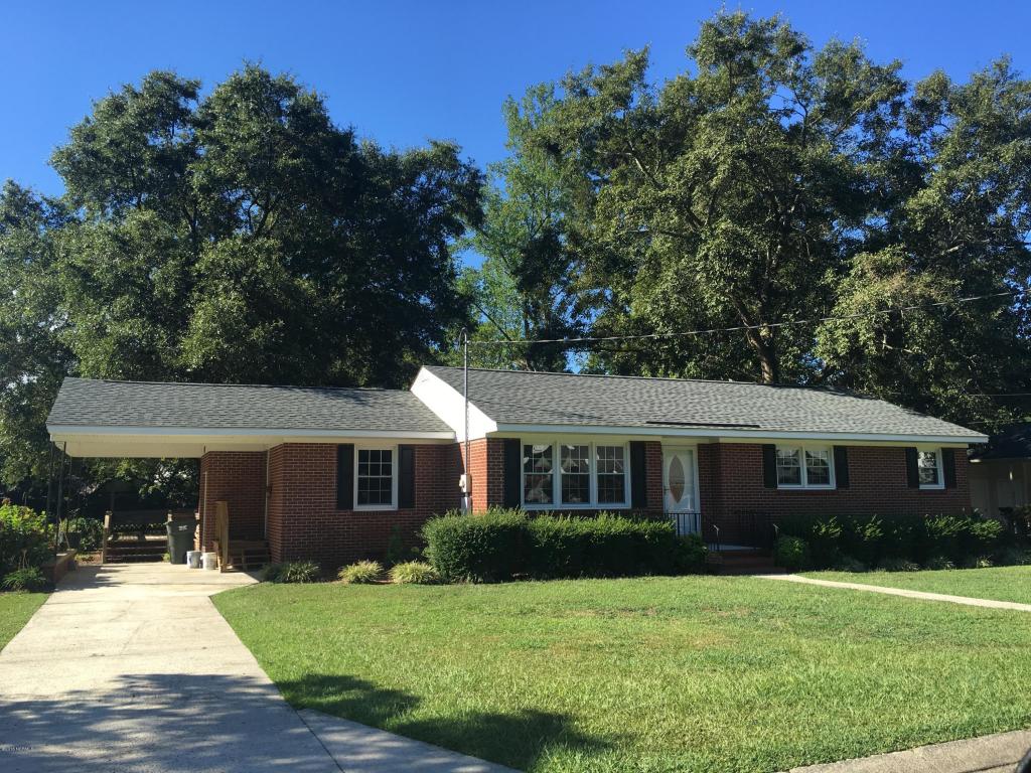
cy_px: 386
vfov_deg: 48.2
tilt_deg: +7.6
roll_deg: +1.1
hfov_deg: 61.7
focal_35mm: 29
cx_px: 516
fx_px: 864
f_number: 2.2
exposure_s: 1/605
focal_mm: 4.15
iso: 25
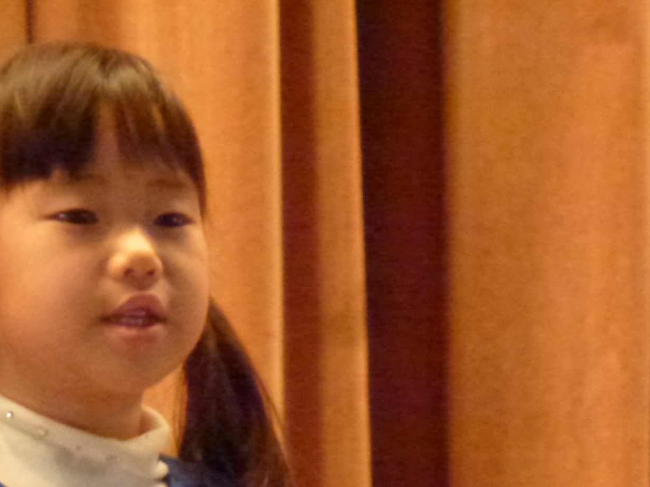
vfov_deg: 1.9
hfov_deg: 2.5
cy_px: 388
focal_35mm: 795
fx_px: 14924
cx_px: 333
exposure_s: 1/30
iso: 1600
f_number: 5.9
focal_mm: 68.8
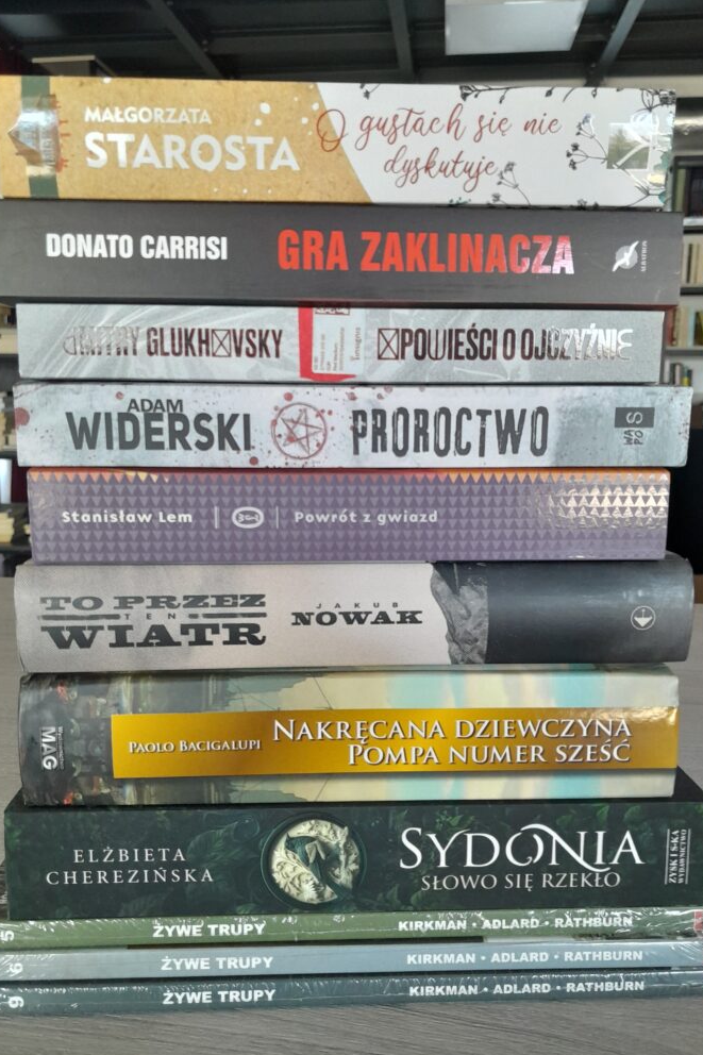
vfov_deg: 63.7
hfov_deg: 44.9
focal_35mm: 29
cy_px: 526
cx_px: 362
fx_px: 850
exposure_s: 1/50
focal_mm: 4
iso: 320
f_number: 1.8
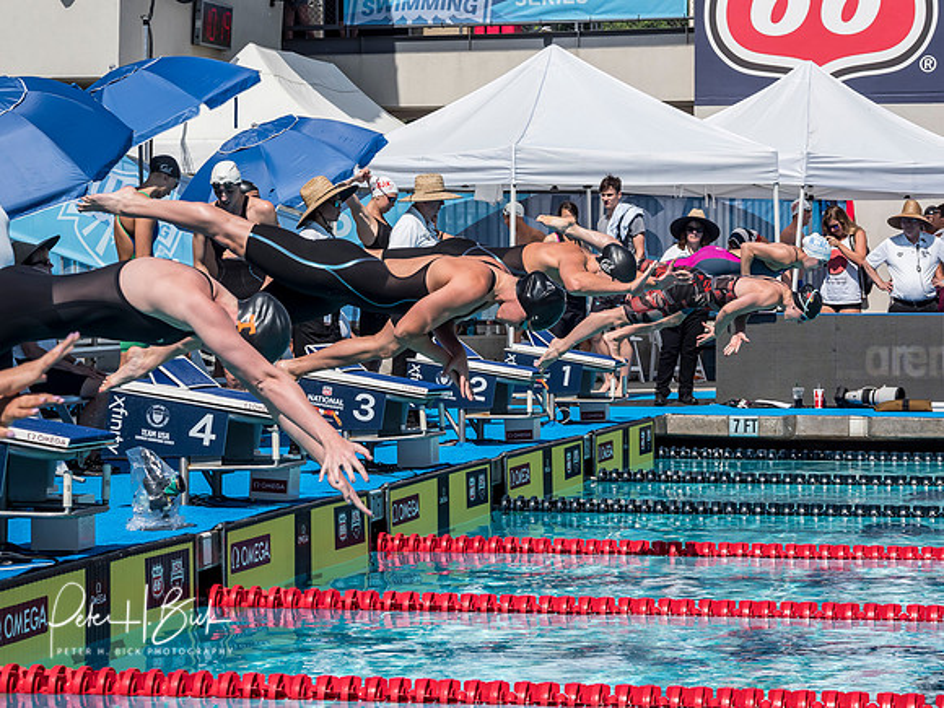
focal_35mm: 114
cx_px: 472
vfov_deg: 13.0
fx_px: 3109
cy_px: 354
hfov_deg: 17.3
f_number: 7.1
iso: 400
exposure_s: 1/1600
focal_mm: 57
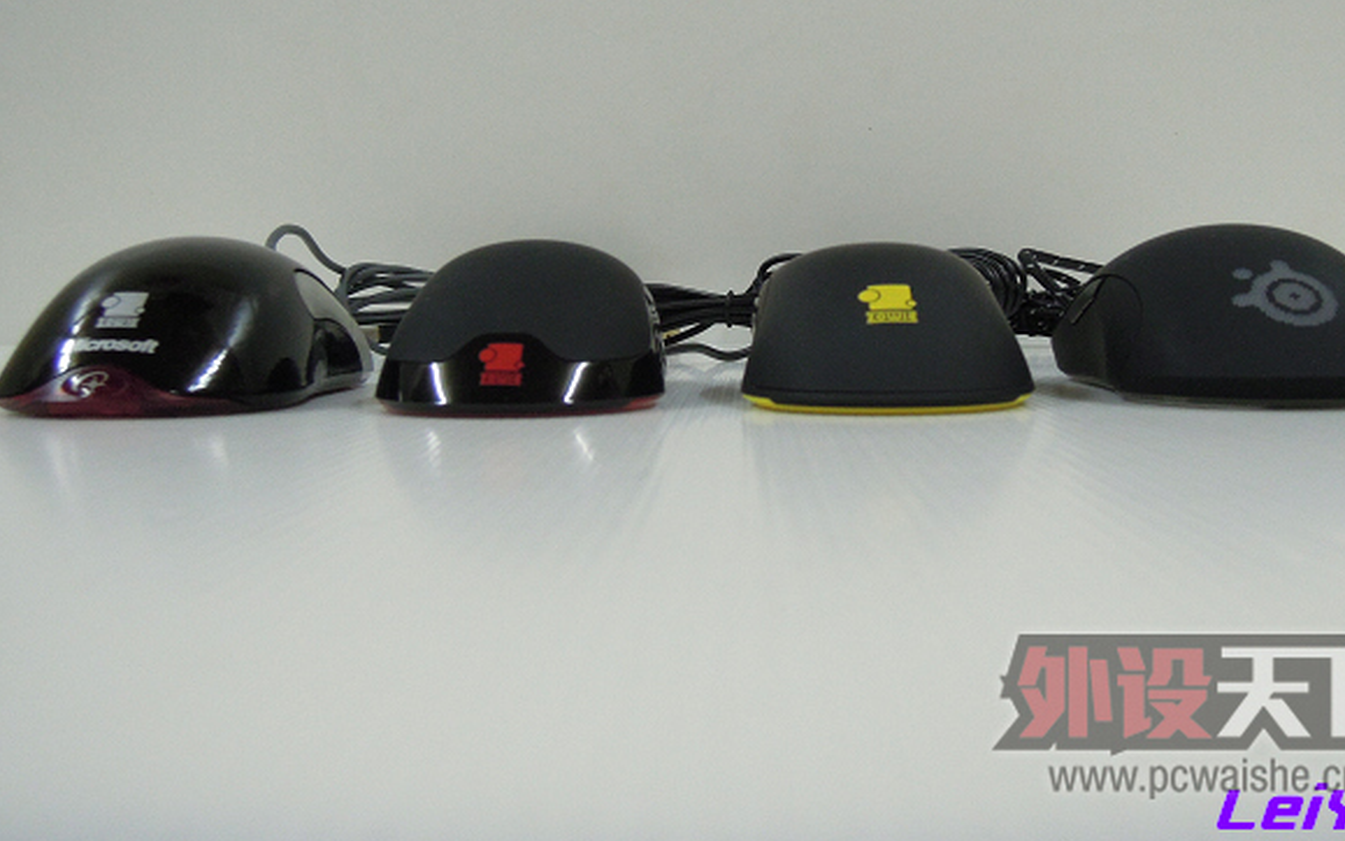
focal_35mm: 41
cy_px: 286
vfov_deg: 31.0
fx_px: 1503
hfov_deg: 48.2
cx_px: 704
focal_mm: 6.3
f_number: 3.2
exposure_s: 1/25
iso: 400
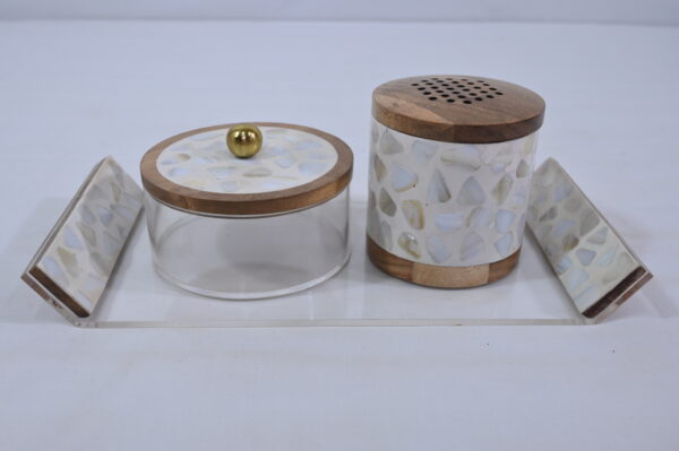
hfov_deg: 49.6
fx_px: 735
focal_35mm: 39
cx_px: 340
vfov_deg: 34.2
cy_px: 226
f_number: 7.1
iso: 500
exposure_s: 1/125
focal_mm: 39
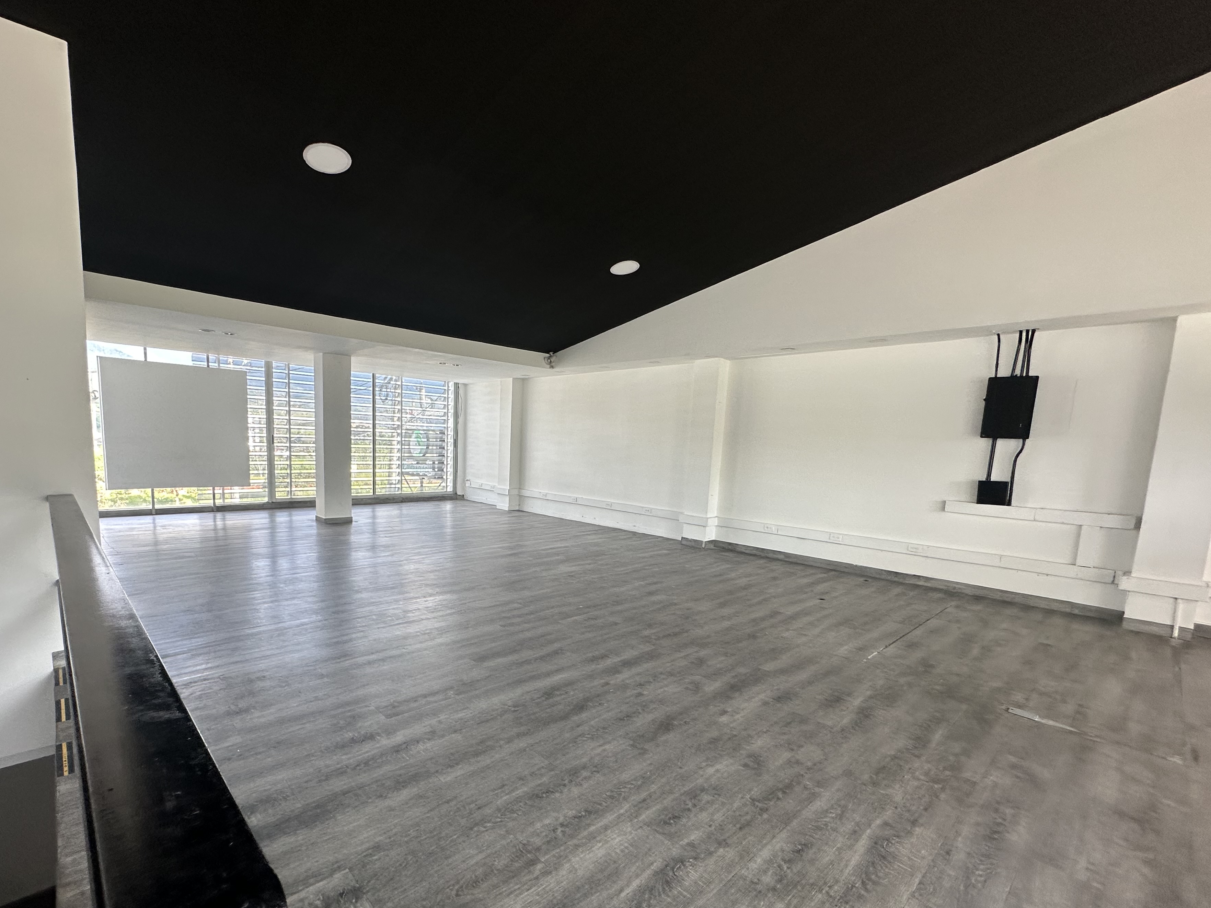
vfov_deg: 77.7
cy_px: 515
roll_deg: -0.9
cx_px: 544
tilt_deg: -4.2
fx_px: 560
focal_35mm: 16
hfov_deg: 94.2
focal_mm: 2.22
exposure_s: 1/99
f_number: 2.2
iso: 100
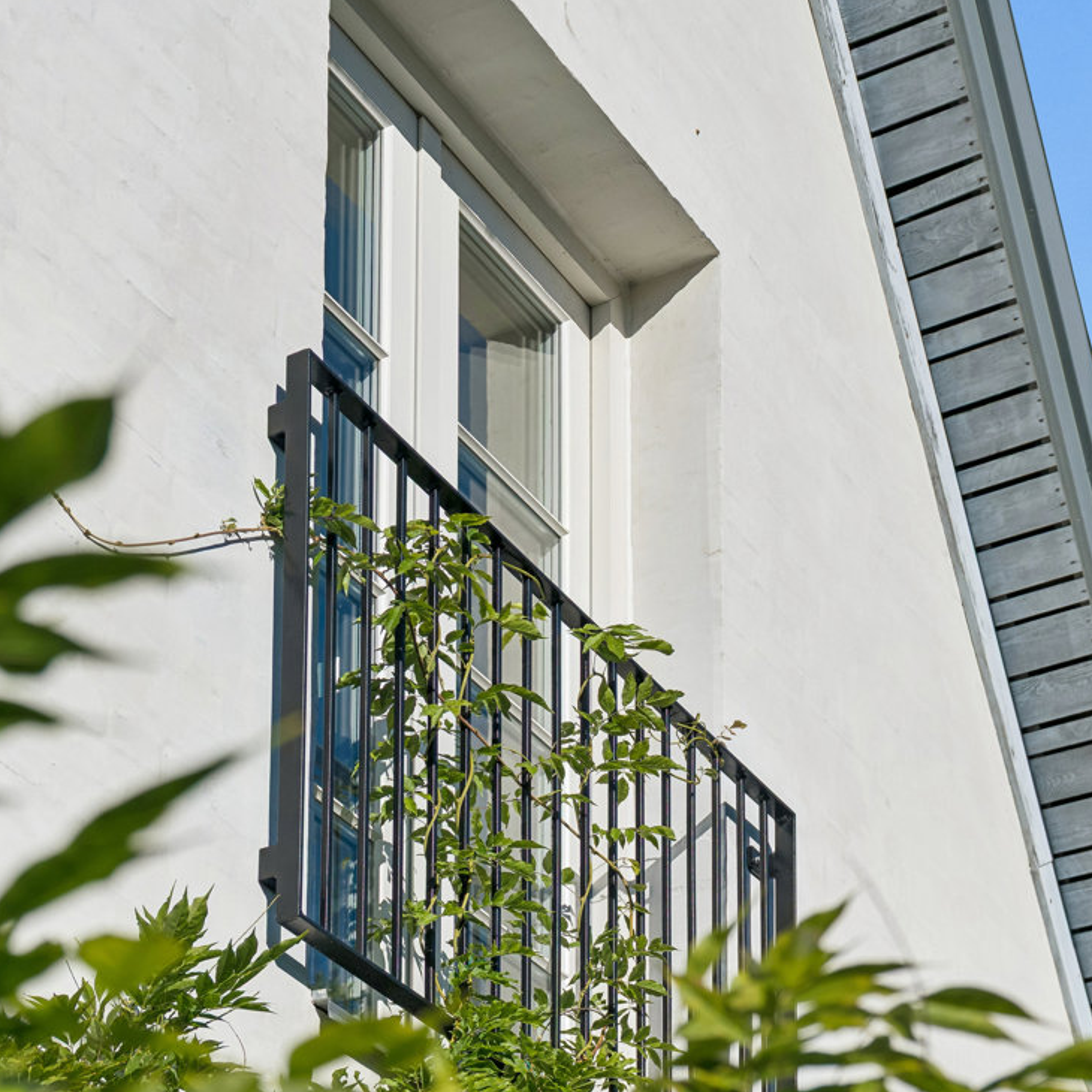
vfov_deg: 18.7
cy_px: 549
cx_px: 598
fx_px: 3319
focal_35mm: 93
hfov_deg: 18.7
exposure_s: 1/4000
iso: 160
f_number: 5
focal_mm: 48
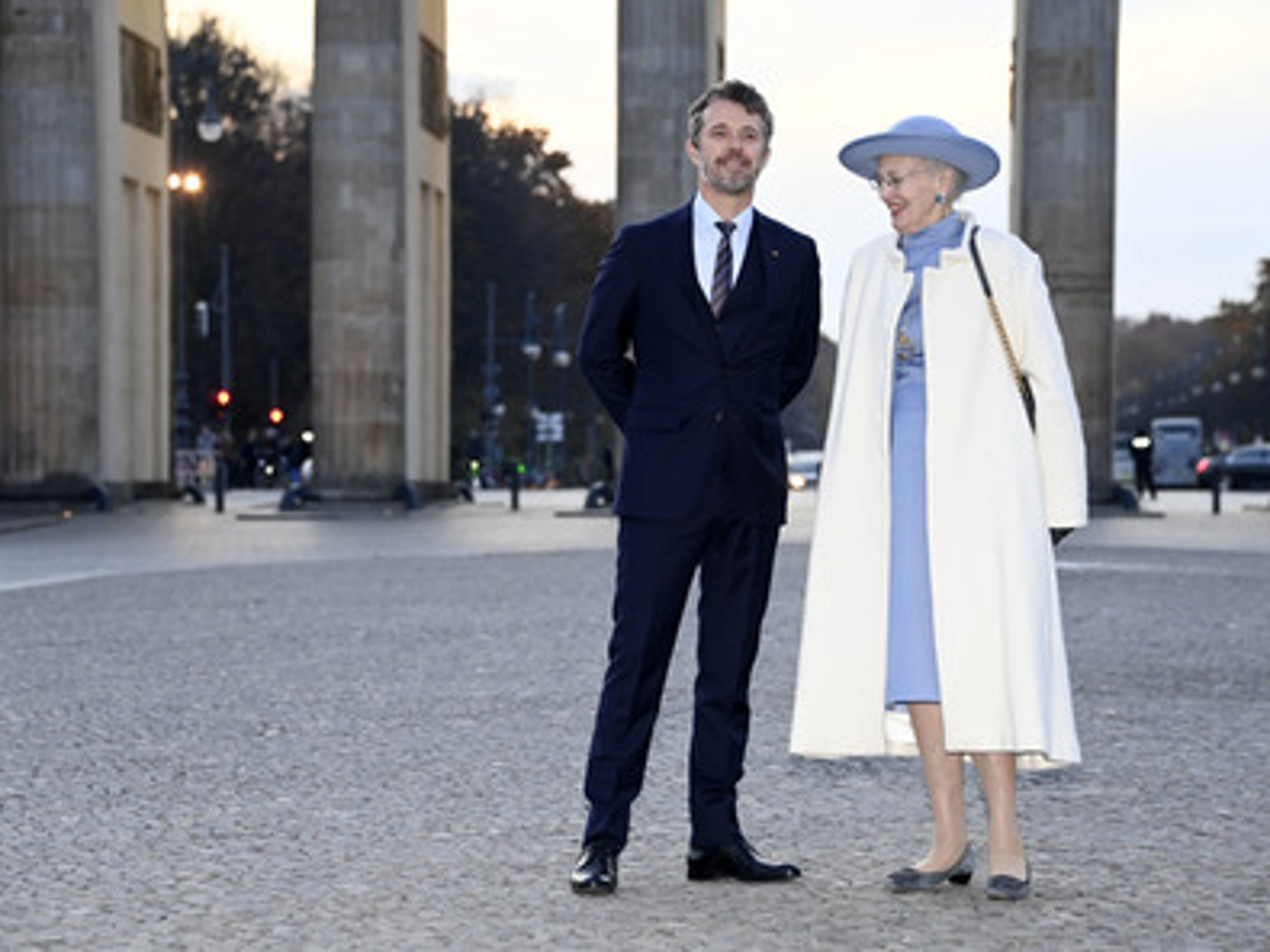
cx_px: 683
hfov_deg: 14.7
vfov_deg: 11.1
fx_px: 4915
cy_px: 473
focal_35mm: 134
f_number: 5.6
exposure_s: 1/250
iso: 3200
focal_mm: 122
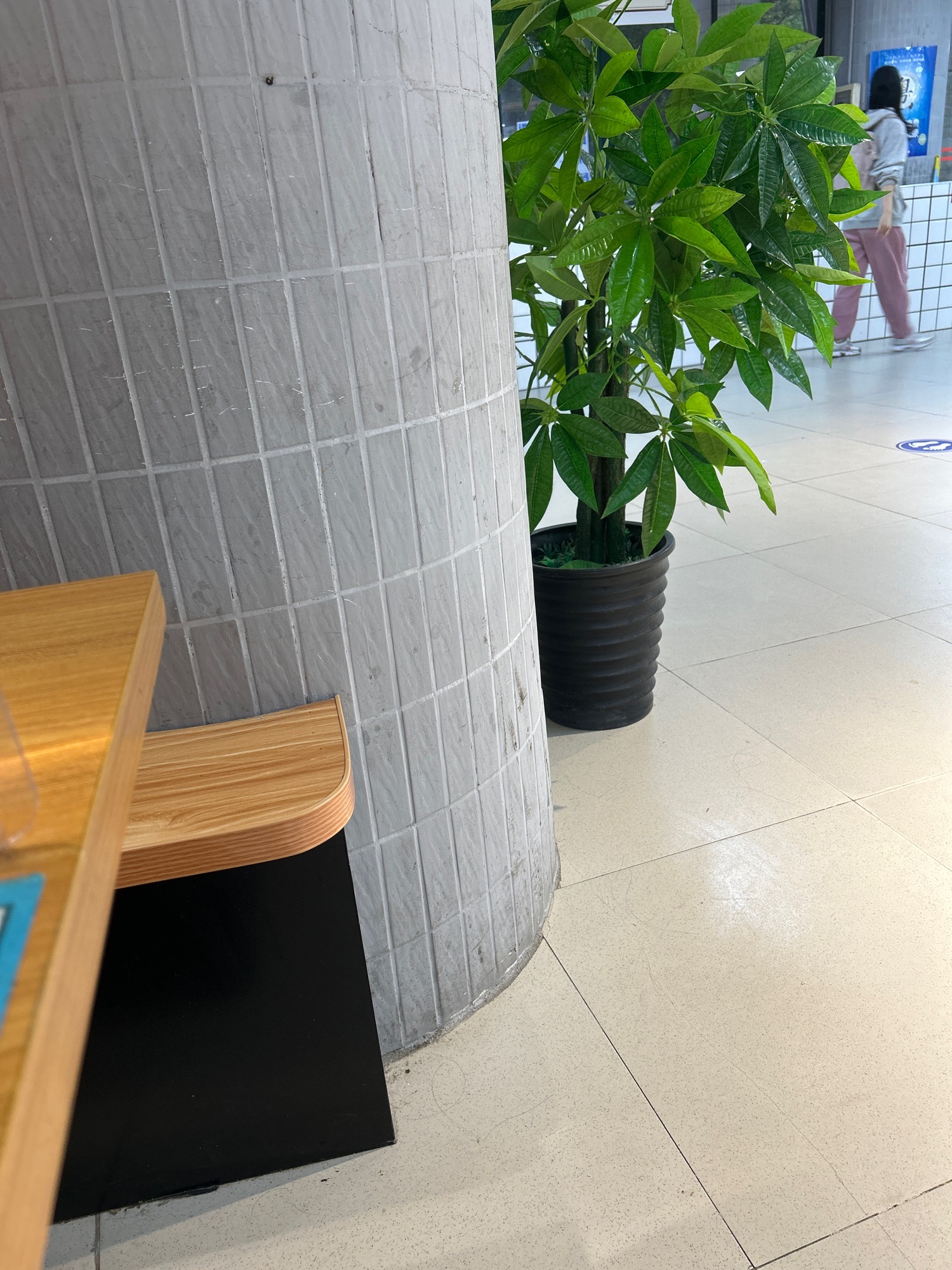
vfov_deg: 67.3
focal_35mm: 26
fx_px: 953
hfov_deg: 53.1
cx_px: 476
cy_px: 635
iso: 64
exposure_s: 1/50
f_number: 1.5
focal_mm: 5.7
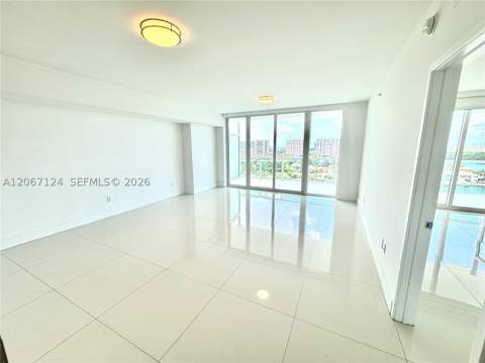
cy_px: 182
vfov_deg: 85.7
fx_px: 196
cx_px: 242
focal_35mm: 14
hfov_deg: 102.1
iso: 40
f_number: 2.2
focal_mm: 2.22
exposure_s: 1/265
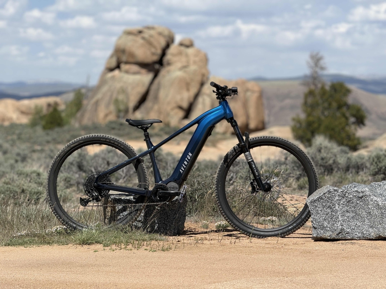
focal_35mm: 120
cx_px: 193
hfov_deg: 16.4
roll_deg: -0.9
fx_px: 1338
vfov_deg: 12.3
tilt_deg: -1.4
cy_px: 144
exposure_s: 1/1730
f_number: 2.8
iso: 64
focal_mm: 15.66
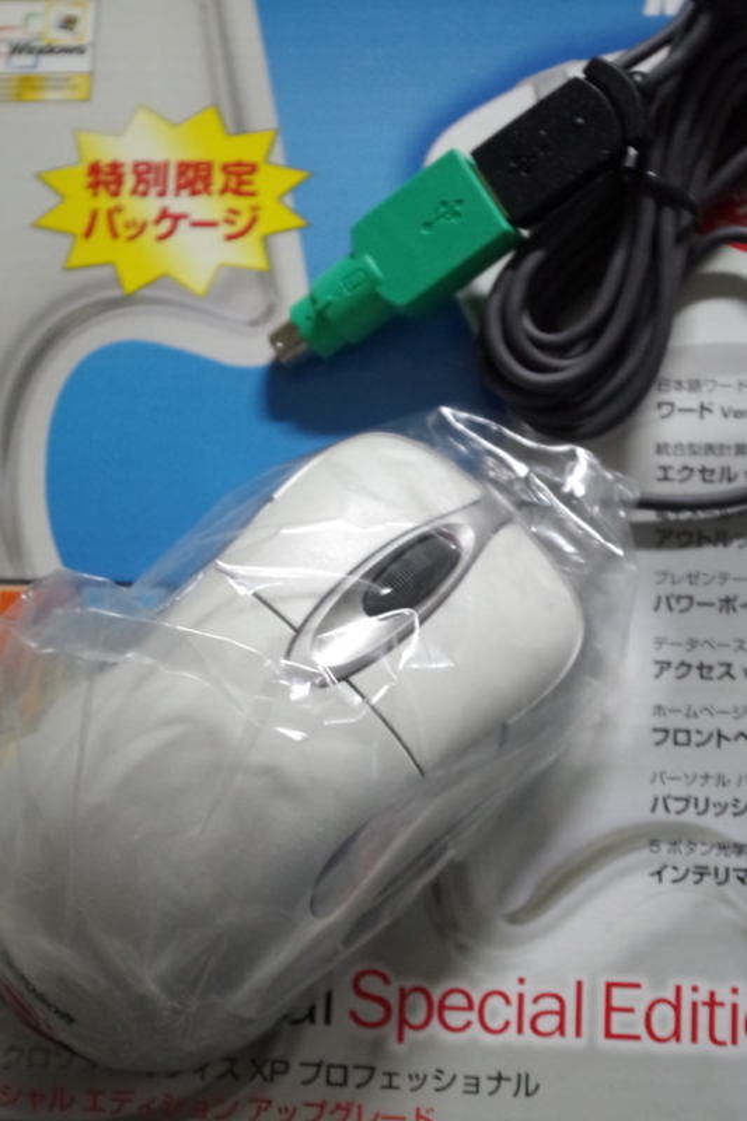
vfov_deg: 33.4
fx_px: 1868
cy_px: 560
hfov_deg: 22.6
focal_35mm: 60
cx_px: 374
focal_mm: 40
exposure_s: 1/20
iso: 3200
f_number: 4.5
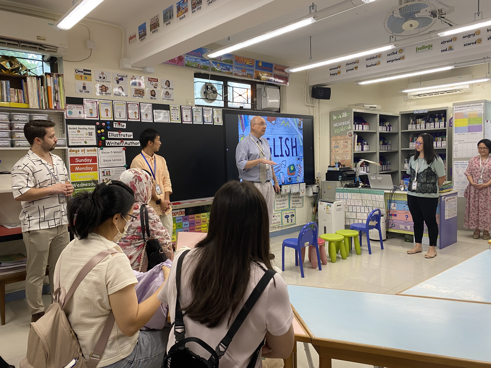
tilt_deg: -4.5
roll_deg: +1.9
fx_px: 369
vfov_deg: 53.1
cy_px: 184
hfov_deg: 67.3
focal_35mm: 26
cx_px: 246
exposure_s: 1/50
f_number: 1.8
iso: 80
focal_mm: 4.25
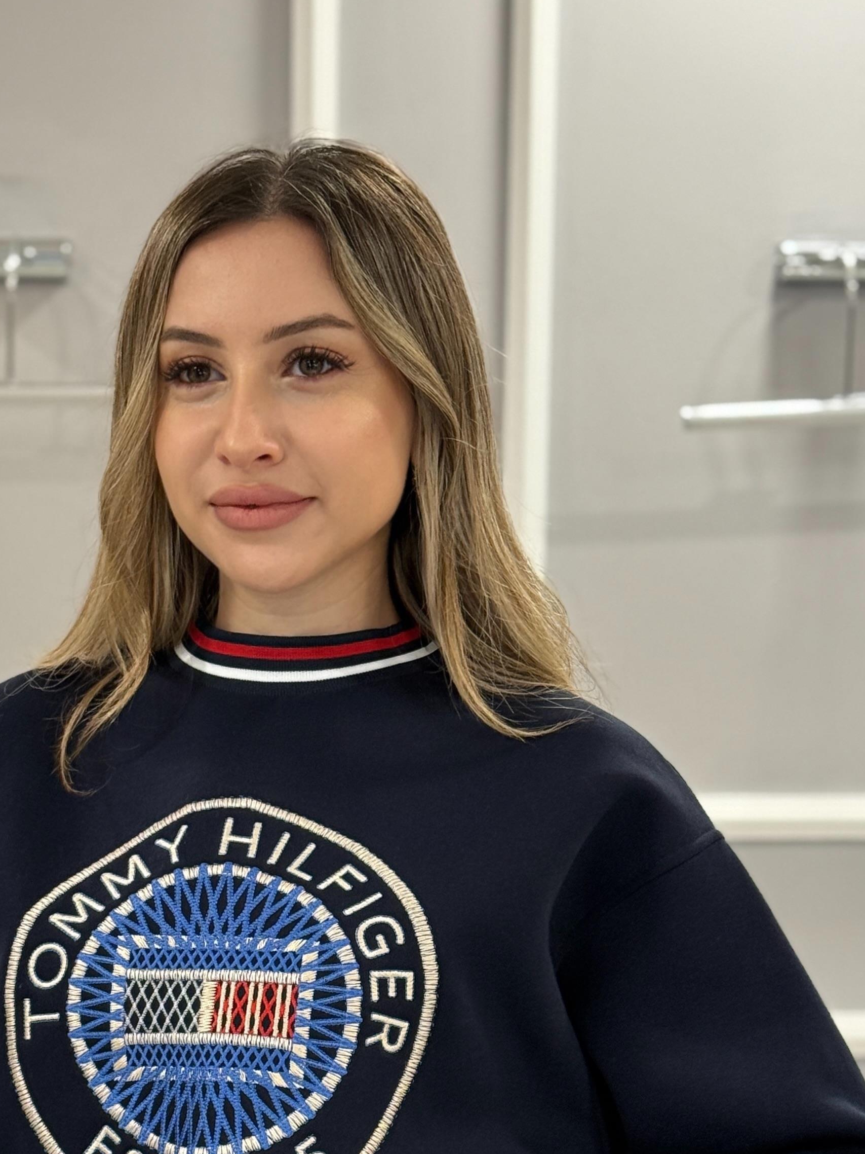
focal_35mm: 85
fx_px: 2832
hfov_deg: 17.3
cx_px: 288
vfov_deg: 22.6
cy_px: 960
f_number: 1.78
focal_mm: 6.76
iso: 200
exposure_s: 1/50
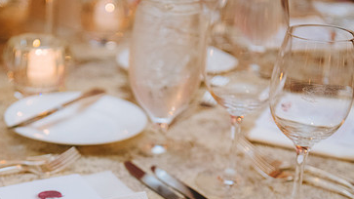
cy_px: 188
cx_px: 91
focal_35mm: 87
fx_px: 816
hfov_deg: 24.2
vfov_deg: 13.7
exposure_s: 1/60
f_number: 3.5
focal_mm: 52
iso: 2000
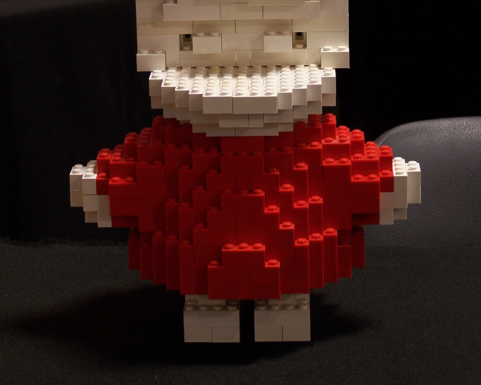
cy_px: 75
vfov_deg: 12.5
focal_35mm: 123
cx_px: 241
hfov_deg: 15.6
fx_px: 1751
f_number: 3.2
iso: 80
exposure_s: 1/2
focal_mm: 15.6
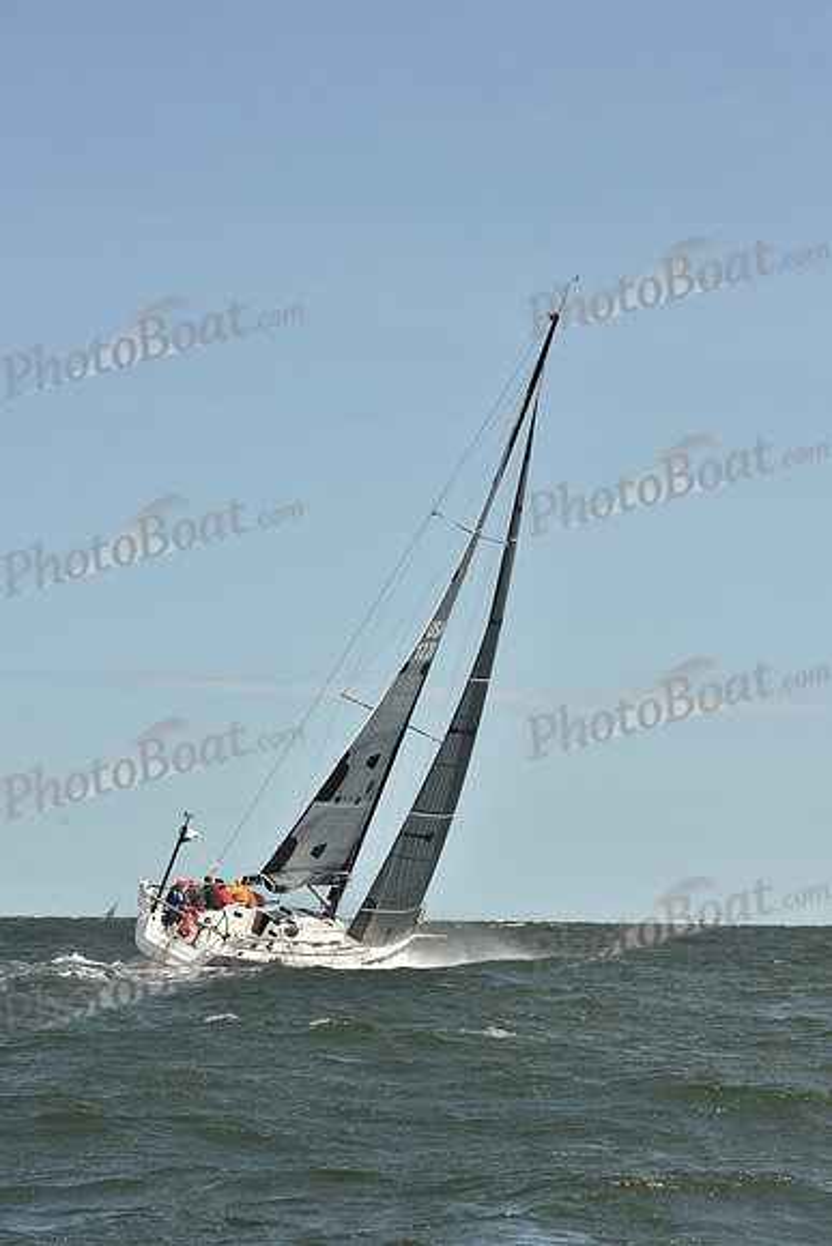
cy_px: 623
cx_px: 416
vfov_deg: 22.1
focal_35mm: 92
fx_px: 3187
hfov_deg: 14.9
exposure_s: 1/800
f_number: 10
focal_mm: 92
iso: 250
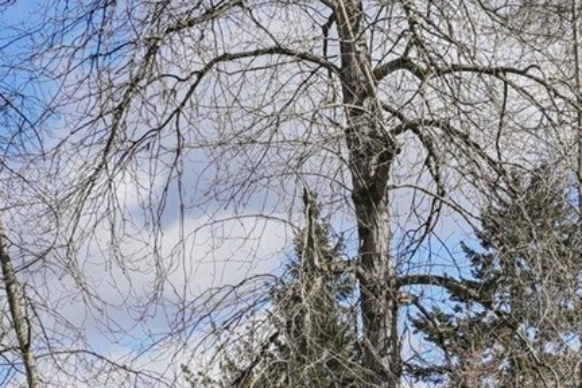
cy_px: 715
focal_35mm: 165
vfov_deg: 8.0
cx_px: 991
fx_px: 2667
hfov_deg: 11.7
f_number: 8
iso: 100
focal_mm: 28
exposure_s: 1/350
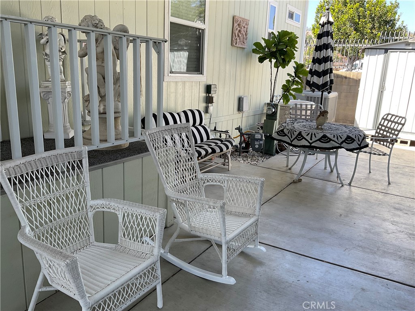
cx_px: 208
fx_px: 348
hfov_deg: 61.7
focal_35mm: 29
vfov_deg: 48.2
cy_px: 156
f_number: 1.8
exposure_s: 1/145
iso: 16
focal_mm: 3
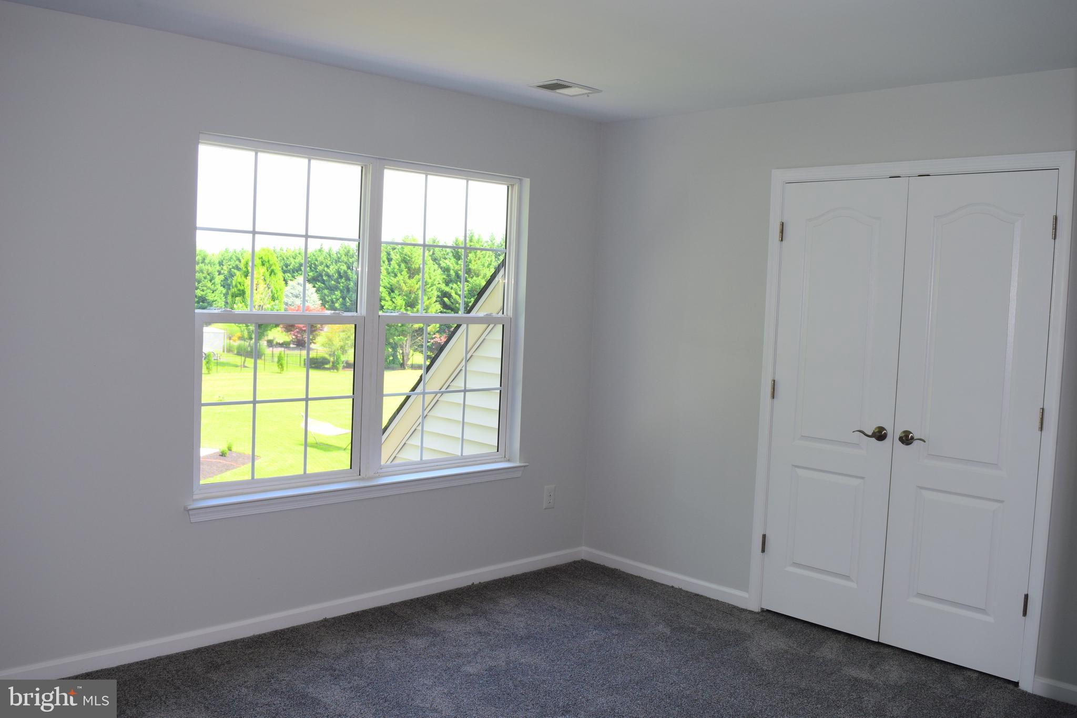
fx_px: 987
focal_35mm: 33
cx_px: 538
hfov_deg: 57.2
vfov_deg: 40.0
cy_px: 359
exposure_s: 1/125
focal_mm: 22
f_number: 5.6
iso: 200
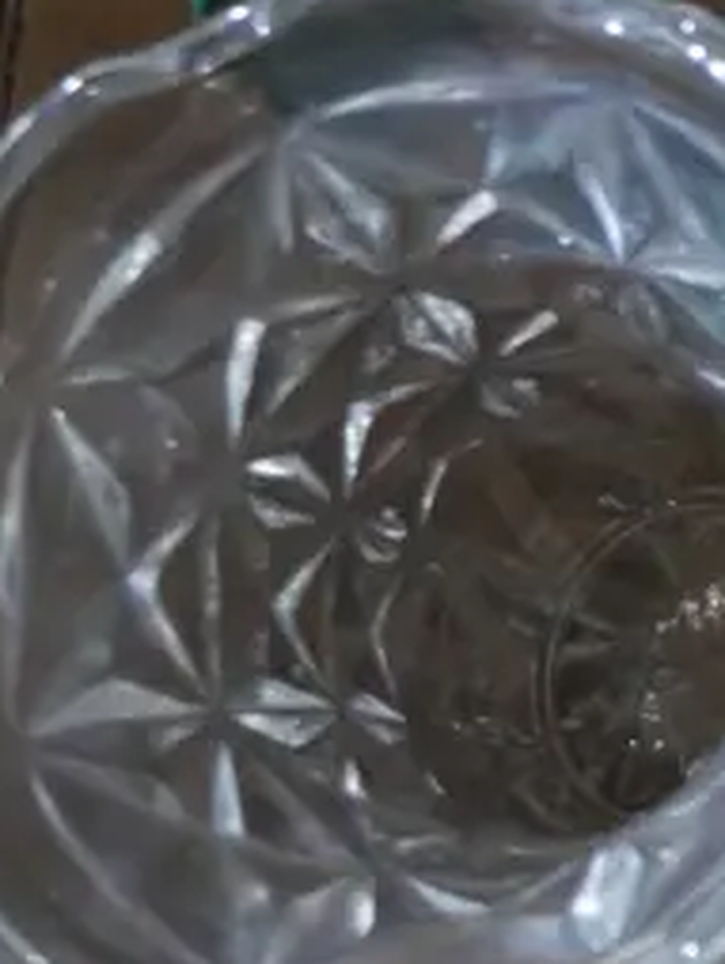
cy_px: -641
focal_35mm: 137
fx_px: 3819
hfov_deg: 10.1
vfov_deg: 13.3
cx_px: 1408
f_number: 4
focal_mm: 17
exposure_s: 1/60
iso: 2000
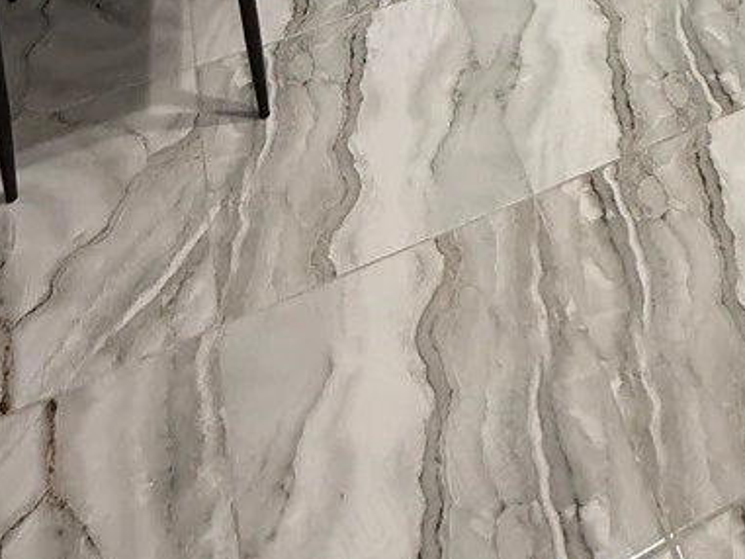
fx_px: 1055
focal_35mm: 49
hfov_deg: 37.1
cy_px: -500
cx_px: 626
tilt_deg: -18.6
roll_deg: -2.1
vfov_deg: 19.7
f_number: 2.2
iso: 250
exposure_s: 1/50
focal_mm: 2.22
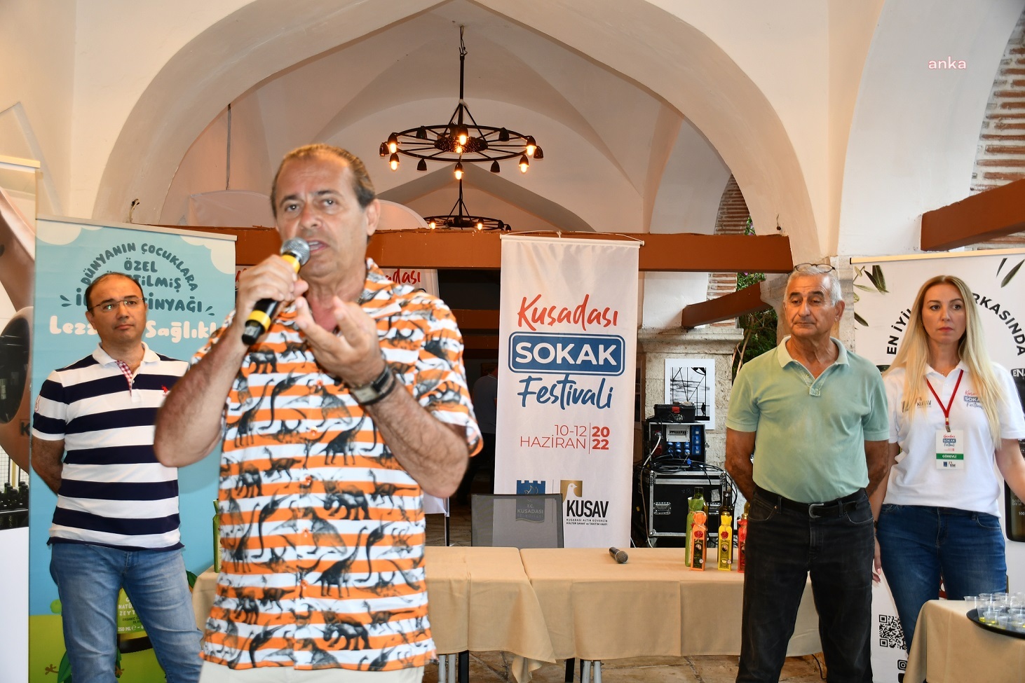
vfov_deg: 36.9
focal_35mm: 36
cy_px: 342
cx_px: 512
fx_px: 1025
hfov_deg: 53.1
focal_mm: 24
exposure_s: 1/80
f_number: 3.8
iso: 400
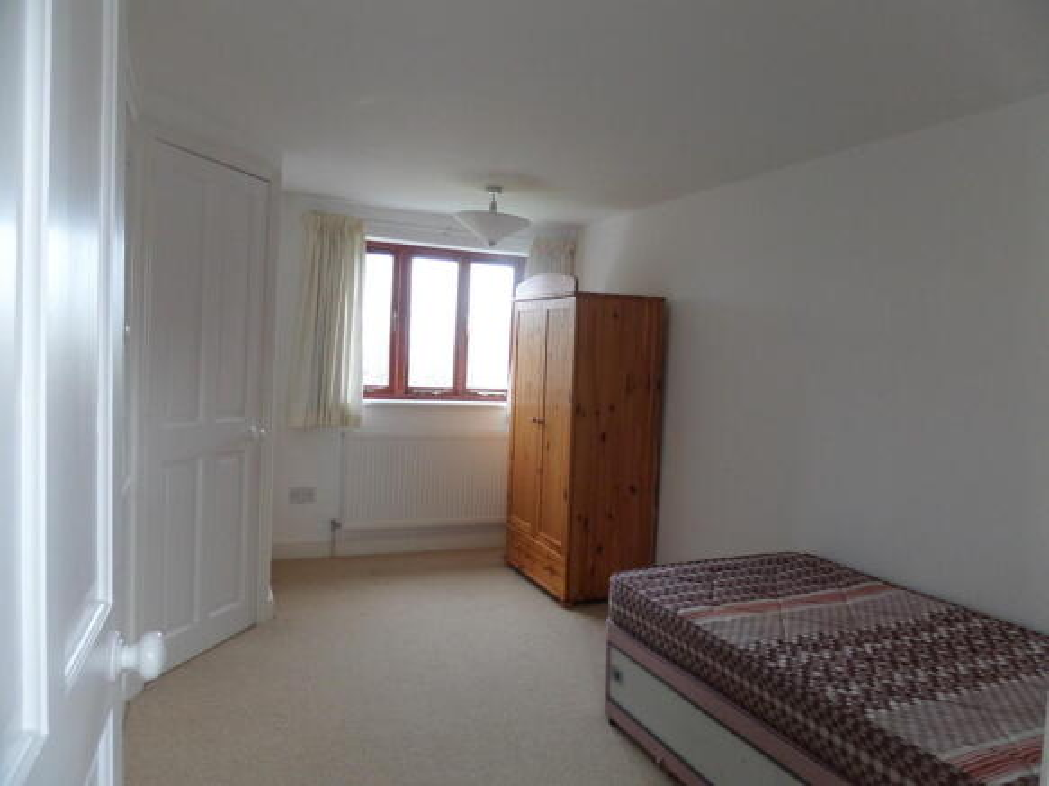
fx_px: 727
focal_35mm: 24
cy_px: 393
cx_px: 524
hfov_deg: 71.6
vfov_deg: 56.8
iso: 160
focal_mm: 4
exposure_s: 1/30
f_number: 3.2
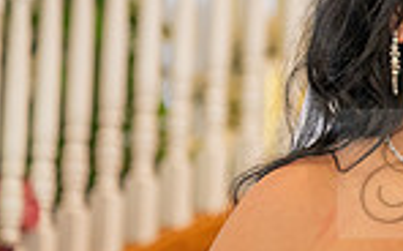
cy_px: 173
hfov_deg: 7.4
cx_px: 575
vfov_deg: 4.7
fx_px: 3071
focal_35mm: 280
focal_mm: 70
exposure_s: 1/100
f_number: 2.8
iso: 1000
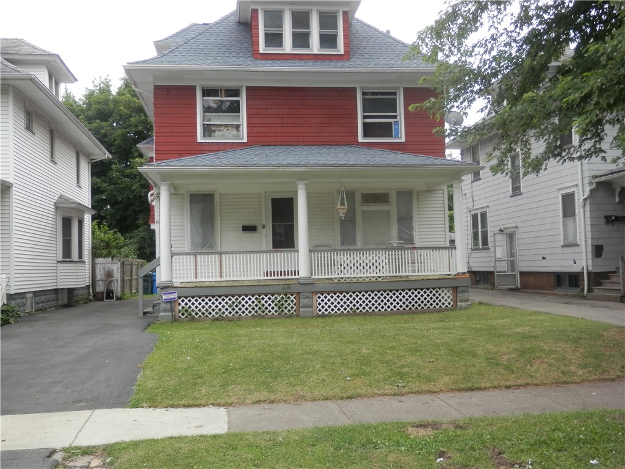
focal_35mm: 34
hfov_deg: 54.0
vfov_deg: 41.8
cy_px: 234
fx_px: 614
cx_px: 312
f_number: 3.5
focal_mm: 6.2
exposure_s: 1/250
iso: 80
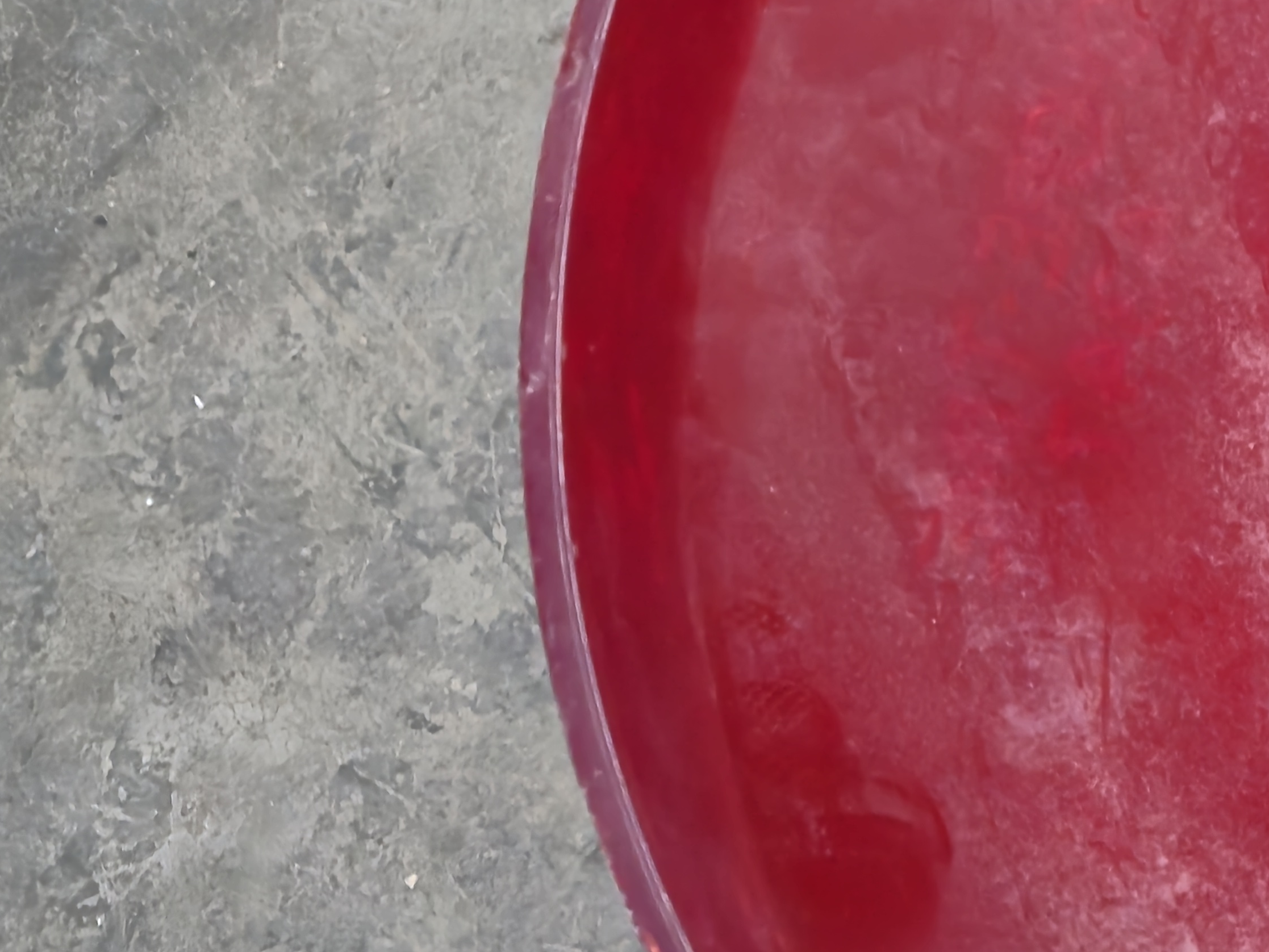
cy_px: 312
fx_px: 3080
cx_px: 2171
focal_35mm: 84
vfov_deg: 17.5
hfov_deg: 18.9
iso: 250
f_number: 1.8
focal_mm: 5.4
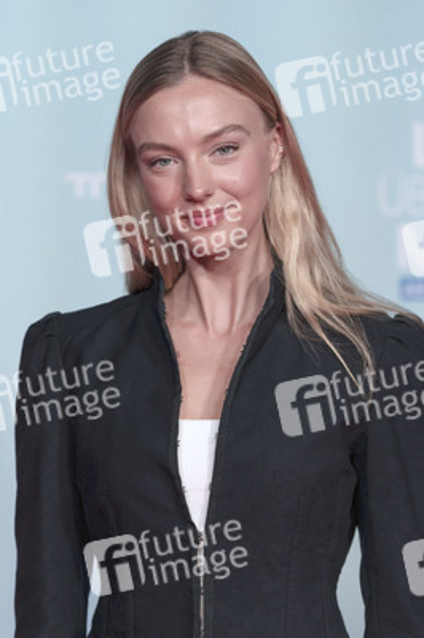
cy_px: 319
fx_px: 2283
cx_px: 212
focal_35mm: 129
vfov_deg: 15.9
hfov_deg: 10.6
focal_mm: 129
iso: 500
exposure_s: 1/250
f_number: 3.5
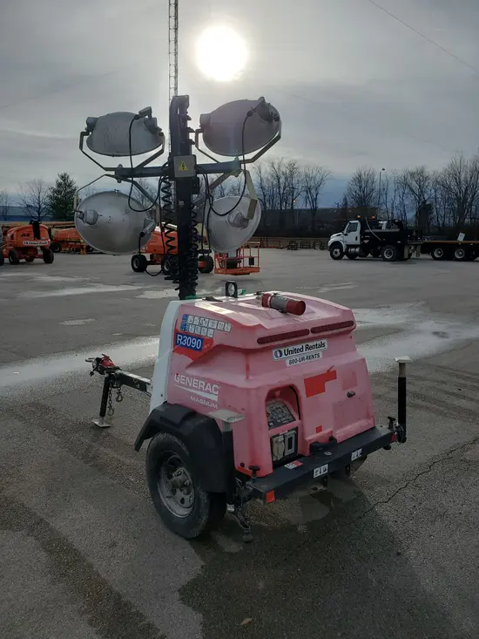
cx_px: 240
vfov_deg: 67.3
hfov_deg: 53.1
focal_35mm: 26
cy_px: 320
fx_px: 480
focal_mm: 4.3
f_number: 2.4
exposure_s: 1/3108
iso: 50
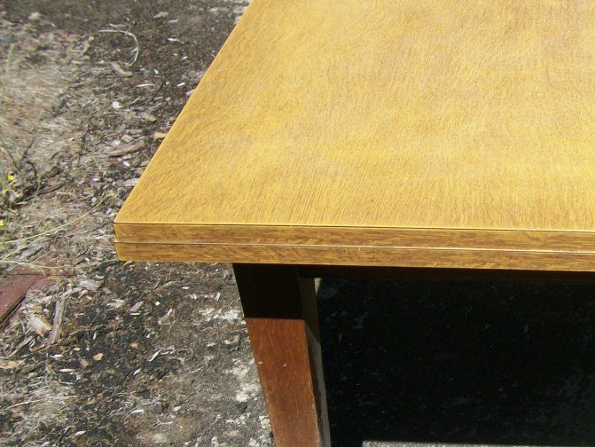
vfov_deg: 23.8
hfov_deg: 30.2
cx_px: 545
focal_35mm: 61
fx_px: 1049
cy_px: 341
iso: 80
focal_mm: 5.7
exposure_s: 1/160
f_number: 8.8
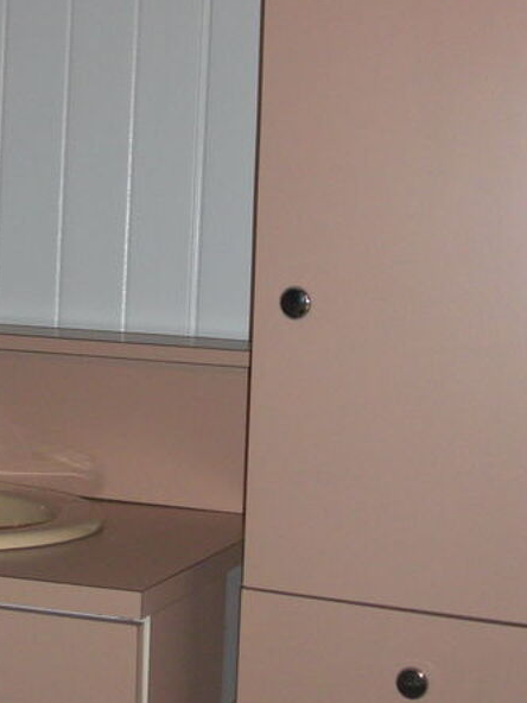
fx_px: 1644
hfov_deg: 18.1
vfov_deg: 24.1
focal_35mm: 81
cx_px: 151
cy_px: 398
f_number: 2.8
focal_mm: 6.3
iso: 200
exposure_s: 1/60
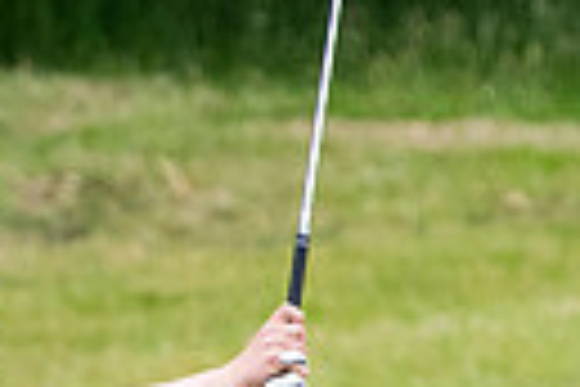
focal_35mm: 2974
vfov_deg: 0.5
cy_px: 601
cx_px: -382
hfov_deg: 0.7
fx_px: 47911
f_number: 8
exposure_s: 1/1000
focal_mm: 440
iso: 1600
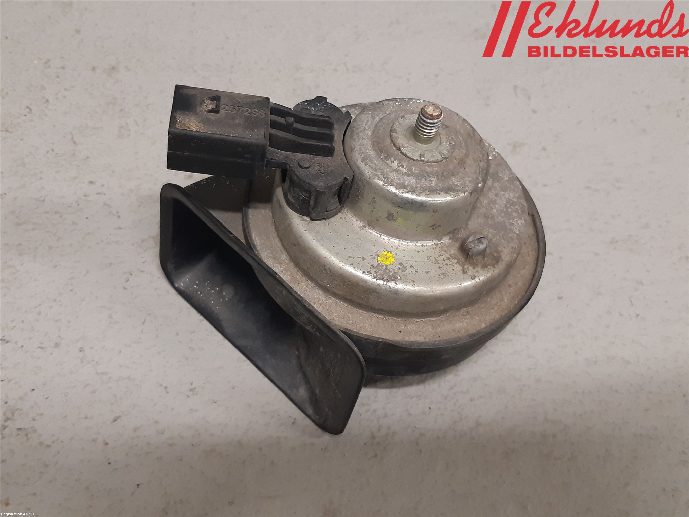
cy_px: 258
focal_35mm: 26
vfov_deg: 53.1
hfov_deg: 67.3
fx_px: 518
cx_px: 344
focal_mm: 3.93
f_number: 1.7
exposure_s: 1/50
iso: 160
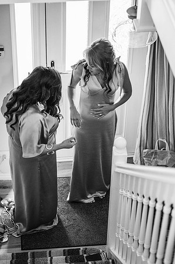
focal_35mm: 85
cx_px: 88
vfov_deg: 23.9
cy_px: 132
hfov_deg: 16.0
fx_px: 621
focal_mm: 85
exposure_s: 1/200
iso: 4000
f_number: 3.2
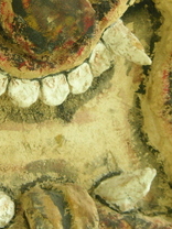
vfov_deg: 11.7
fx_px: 1120
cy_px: 45
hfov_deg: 8.8
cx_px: 44
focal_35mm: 169
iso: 100
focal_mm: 14.6
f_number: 4.7
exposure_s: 1/60
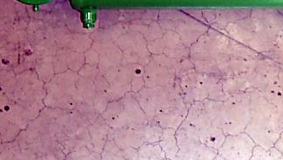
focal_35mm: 105
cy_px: -16
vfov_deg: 11.4
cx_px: 231
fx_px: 788
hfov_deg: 20.1
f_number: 4.9
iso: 400
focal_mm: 8.8
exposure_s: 1/50
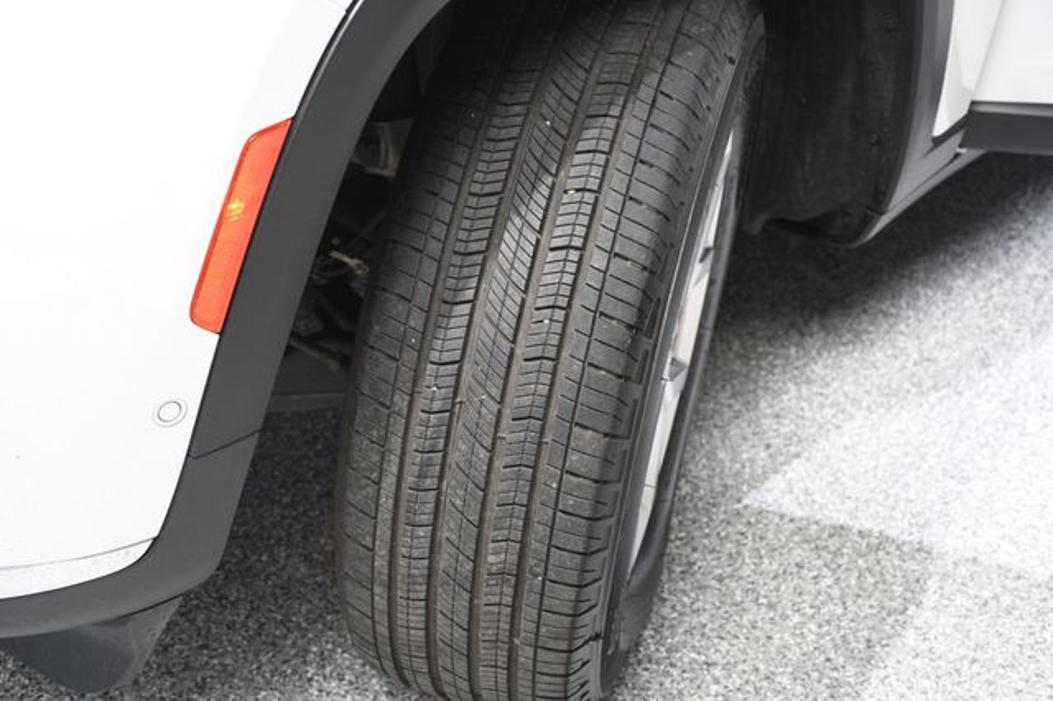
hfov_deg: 35.1
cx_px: 526
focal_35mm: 57
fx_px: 1666
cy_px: 350
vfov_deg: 23.8
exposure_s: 1/160
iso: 100
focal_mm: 38
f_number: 4.5
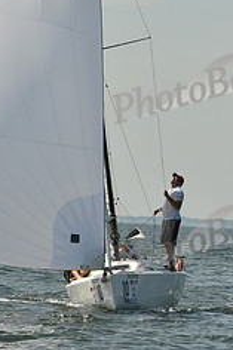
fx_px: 4657
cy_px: 30
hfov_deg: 2.9
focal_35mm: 479
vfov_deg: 4.3
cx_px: 36
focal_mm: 195
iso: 320
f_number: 13
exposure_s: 1/1000
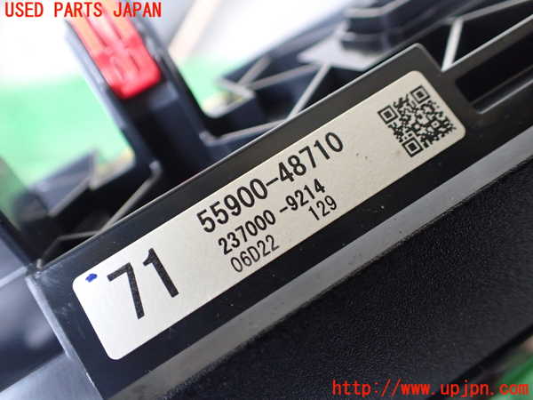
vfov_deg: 46.8
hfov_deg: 60.0
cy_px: 200
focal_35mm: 30
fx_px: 462
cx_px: 266
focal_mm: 5.4
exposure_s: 1/125
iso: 500
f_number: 2.3
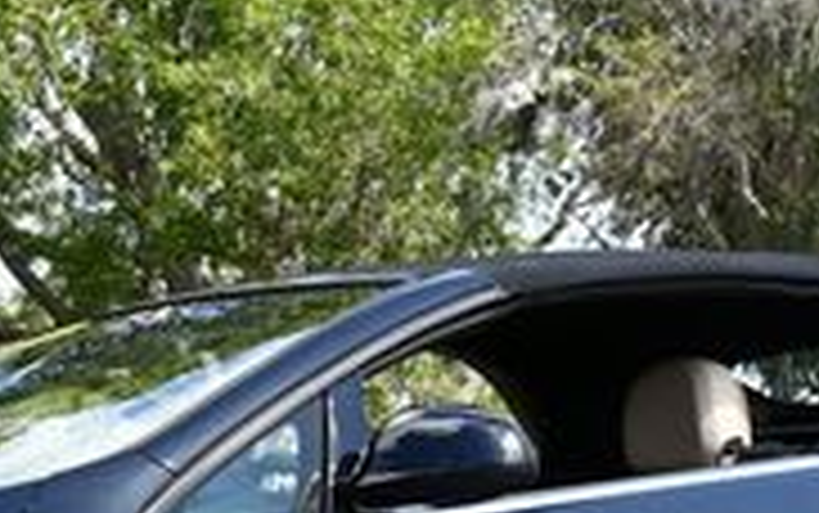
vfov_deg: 10.1
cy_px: 477
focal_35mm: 129
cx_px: 207
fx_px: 2881
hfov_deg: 16.1
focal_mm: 18
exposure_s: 1/250
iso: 200
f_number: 7.1
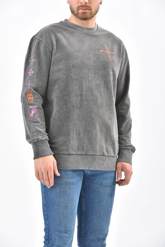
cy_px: 124
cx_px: 82
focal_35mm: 116
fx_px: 797
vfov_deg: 17.6
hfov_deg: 11.8
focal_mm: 116
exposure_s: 1/160
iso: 100
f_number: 7.1
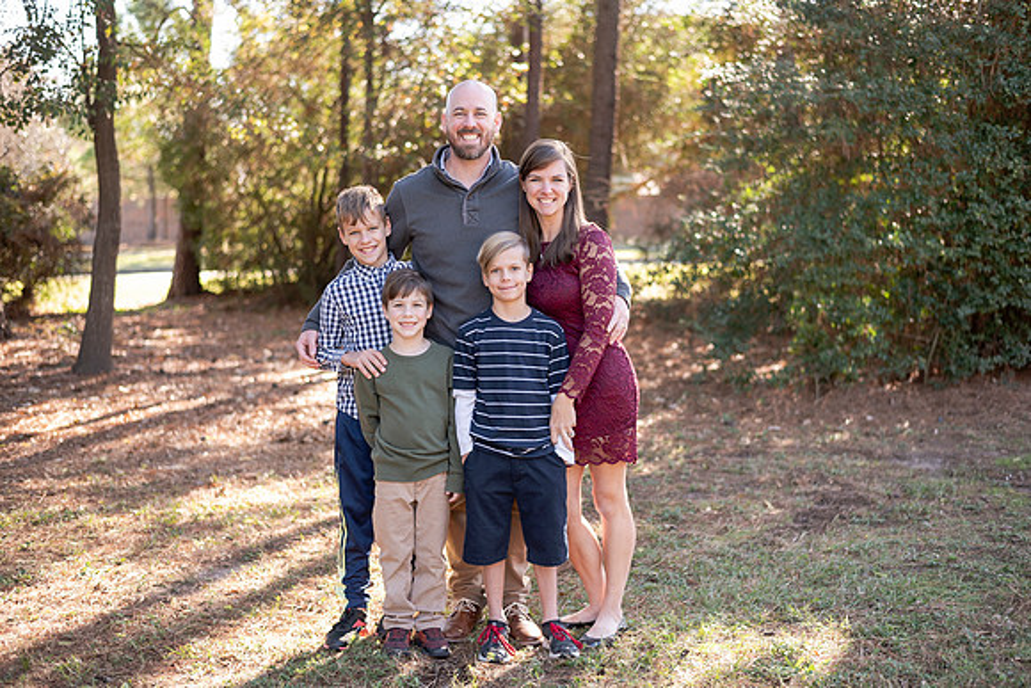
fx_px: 1432
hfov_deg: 39.6
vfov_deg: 27.0
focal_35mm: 50
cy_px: 344
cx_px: 516
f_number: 2.2
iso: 250
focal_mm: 50
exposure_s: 1/640
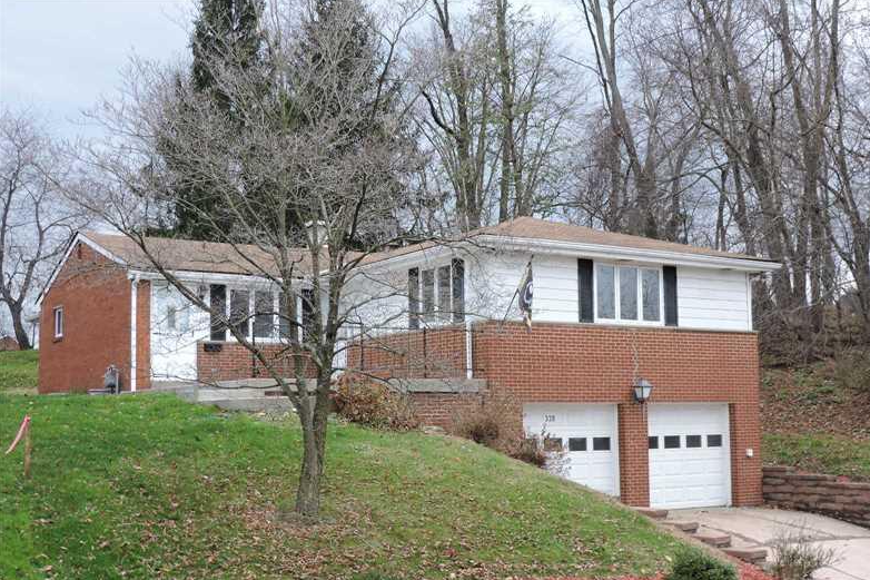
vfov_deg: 27.0
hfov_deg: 39.6
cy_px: 328
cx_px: 443
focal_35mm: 50
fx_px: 1208
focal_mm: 8.4
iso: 100
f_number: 3.5
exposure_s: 1/60
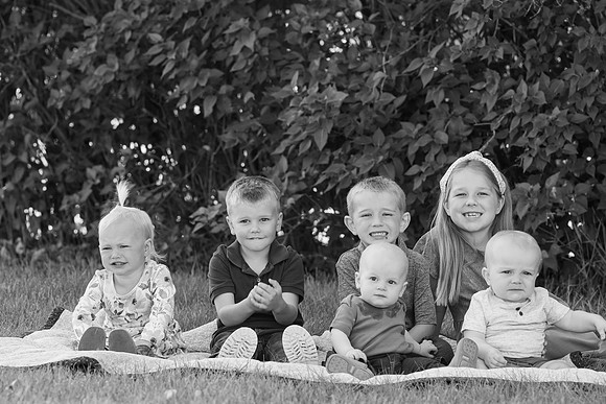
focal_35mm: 156
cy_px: 202
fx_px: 2626
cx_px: 303
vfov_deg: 8.8
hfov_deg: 13.2
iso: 500
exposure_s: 1/200
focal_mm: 156
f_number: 6.3
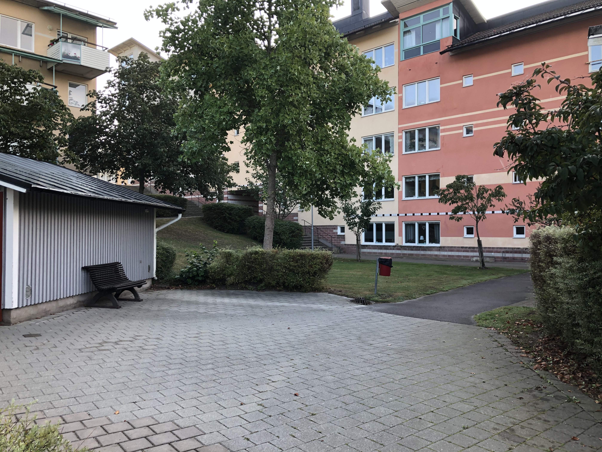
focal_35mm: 28
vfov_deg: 49.7
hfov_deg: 63.4
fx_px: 487
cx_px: 301
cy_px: 226
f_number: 1.8
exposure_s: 1/120
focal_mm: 3.99
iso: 25
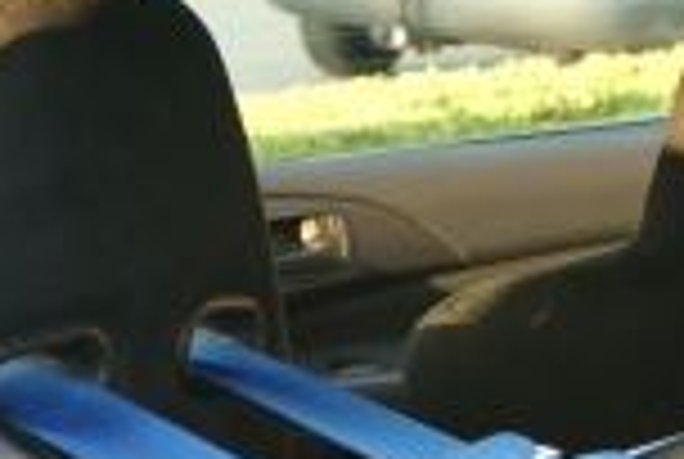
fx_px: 3598
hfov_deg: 10.9
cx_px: 423
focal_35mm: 189
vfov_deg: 7.2
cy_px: 572
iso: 400
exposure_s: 1/80
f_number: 4.5
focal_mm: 30
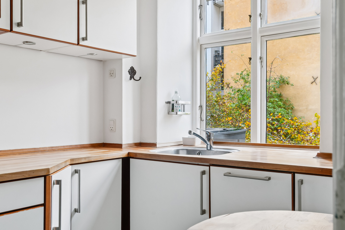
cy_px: 115
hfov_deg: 53.1
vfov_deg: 36.9
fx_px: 345
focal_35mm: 36
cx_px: 172
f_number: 10
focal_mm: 24
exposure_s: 1/3.33
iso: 250
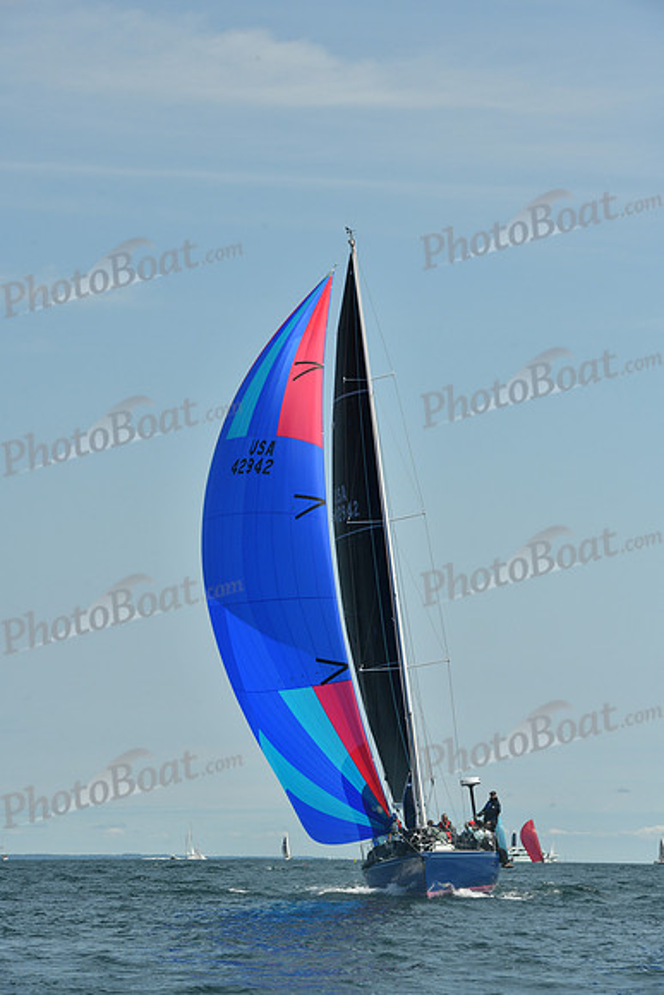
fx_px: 3594
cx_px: 332
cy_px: 498
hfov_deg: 10.6
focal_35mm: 130
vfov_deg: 15.8
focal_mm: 130
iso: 320
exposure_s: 1/1000
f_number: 11
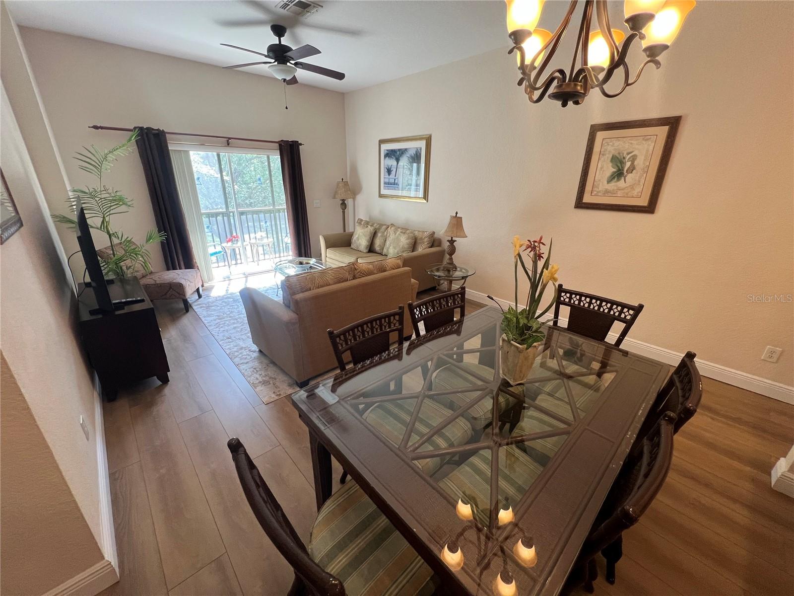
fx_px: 298
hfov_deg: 106.2
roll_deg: -1.0
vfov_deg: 89.9
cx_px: 397
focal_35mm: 13
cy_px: 298
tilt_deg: -20.4
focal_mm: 1.57
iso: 160
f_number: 1.8
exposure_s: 1/120
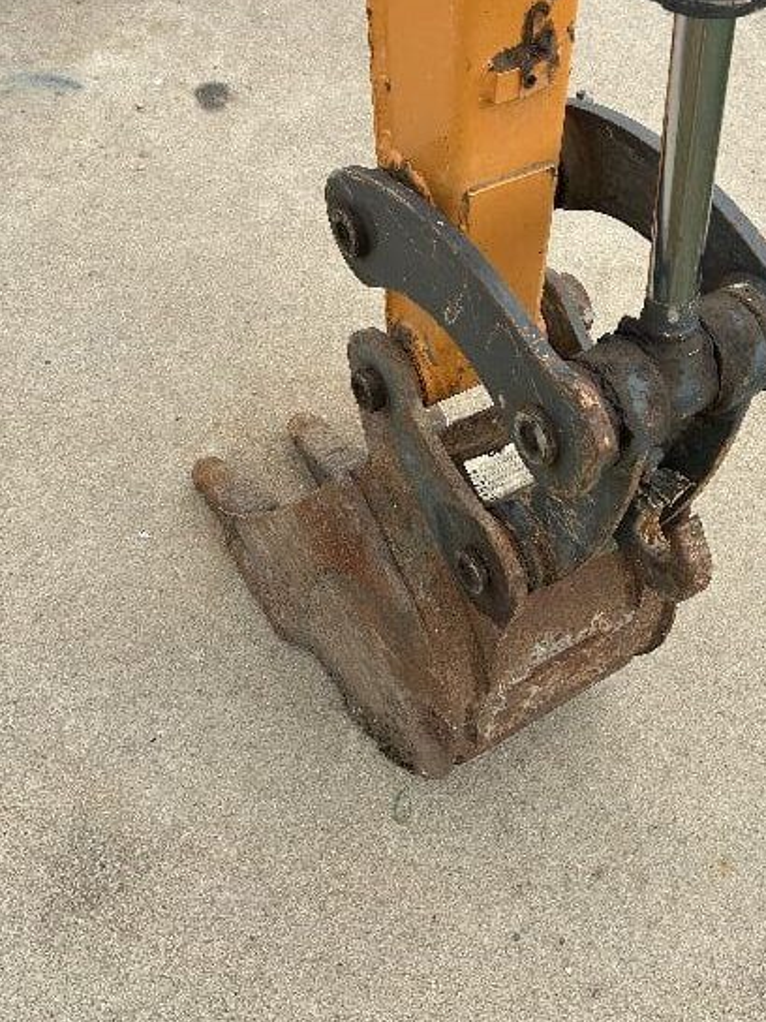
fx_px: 1269
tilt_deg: -48.9
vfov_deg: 43.5
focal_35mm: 43
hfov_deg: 33.3
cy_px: 376
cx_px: 512
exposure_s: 1/1431
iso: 50
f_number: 1.5
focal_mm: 5.7
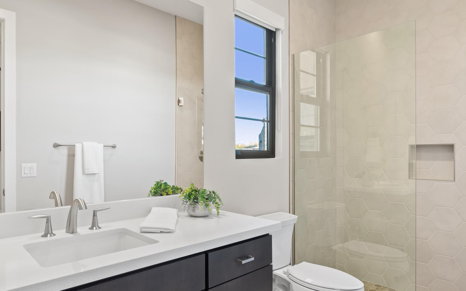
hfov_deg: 74.3
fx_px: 305
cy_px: 153
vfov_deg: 51.1
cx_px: 197
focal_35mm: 24
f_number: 8
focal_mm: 16
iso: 800
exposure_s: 1/8
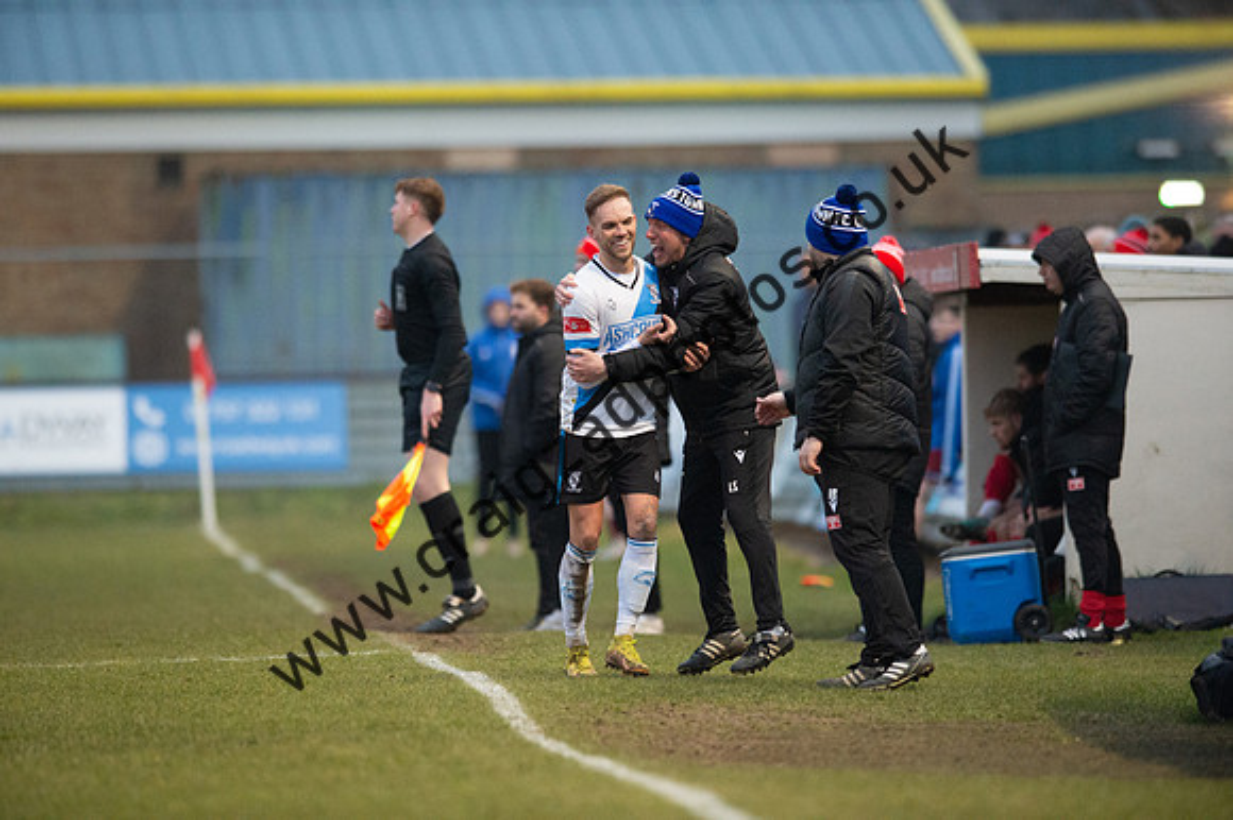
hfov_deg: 5.2
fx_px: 13692
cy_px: 410
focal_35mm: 400
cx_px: 616
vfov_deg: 3.4
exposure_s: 1/800
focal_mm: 400
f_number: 2.8
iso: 9000
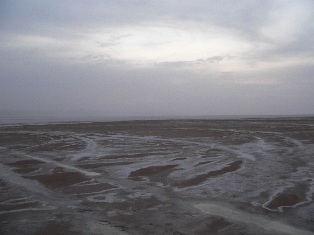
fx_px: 327
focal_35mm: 36
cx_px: 157
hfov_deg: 51.4
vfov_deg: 39.7
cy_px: 118
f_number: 2.8
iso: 80
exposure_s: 1/5
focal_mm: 6
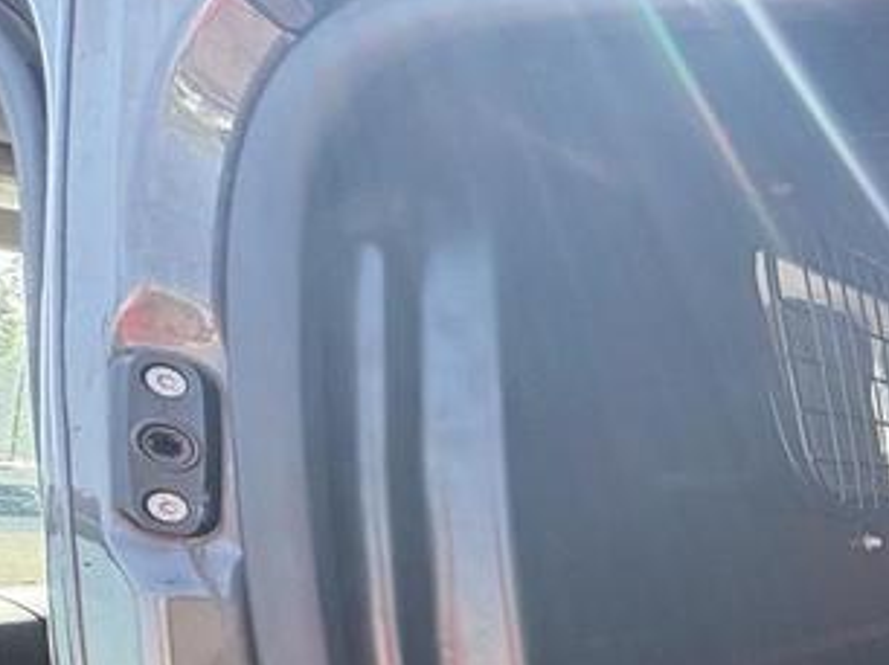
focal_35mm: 41
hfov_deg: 31.1
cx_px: 1243
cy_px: 857
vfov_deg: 28.8
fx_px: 1052
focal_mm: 2.22
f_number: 2.2
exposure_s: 1/137
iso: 64
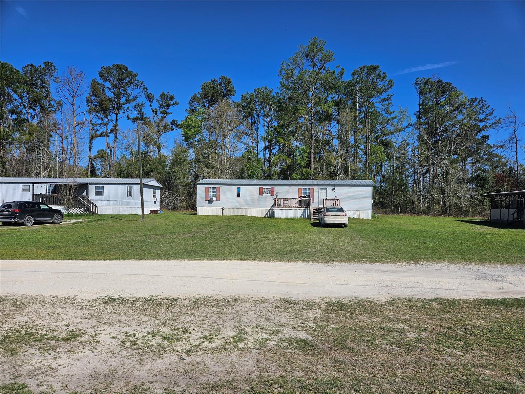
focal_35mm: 23
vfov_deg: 58.9
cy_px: 197
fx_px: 349
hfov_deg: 73.9
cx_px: 262
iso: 25
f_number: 1.8
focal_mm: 5.4
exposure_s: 1/3203
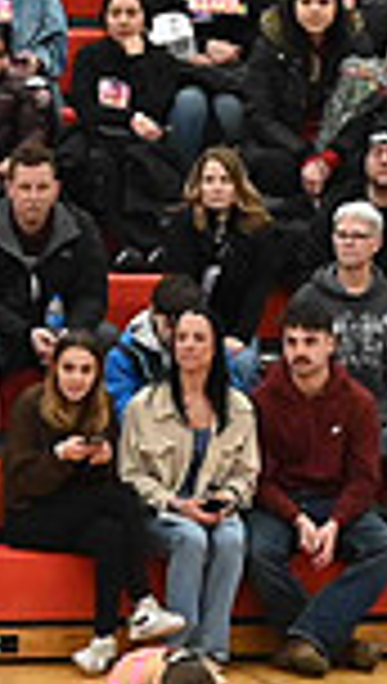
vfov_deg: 5.1
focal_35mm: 419
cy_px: 574
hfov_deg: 2.9
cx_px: -819
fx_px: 7610
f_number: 4
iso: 8000
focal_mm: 70
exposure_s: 1/320
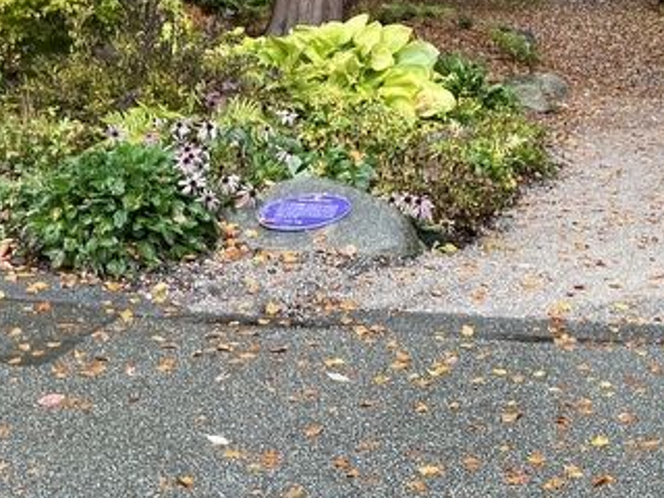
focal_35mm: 65
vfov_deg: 21.4
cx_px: 625
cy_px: -56
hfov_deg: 28.4
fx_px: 1247
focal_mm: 5.1
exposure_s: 1/121
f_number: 1.6
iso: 125
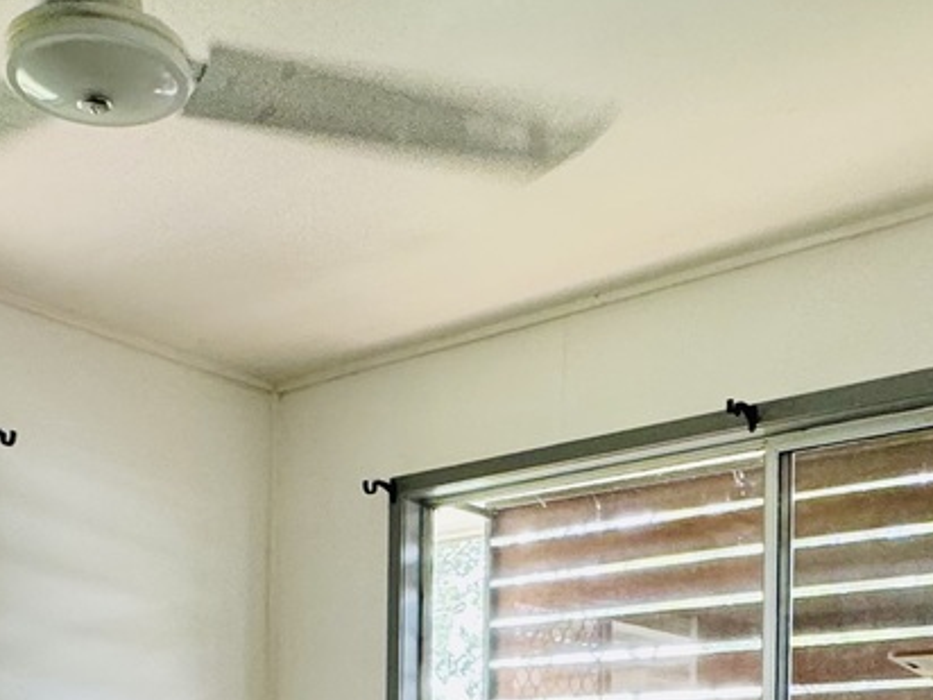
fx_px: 1375
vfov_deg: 25.5
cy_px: 851
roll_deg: +1.9
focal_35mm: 51
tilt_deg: -1.7
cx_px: 385
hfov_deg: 37.4
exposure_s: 1/100
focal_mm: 2.22
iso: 250
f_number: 2.2
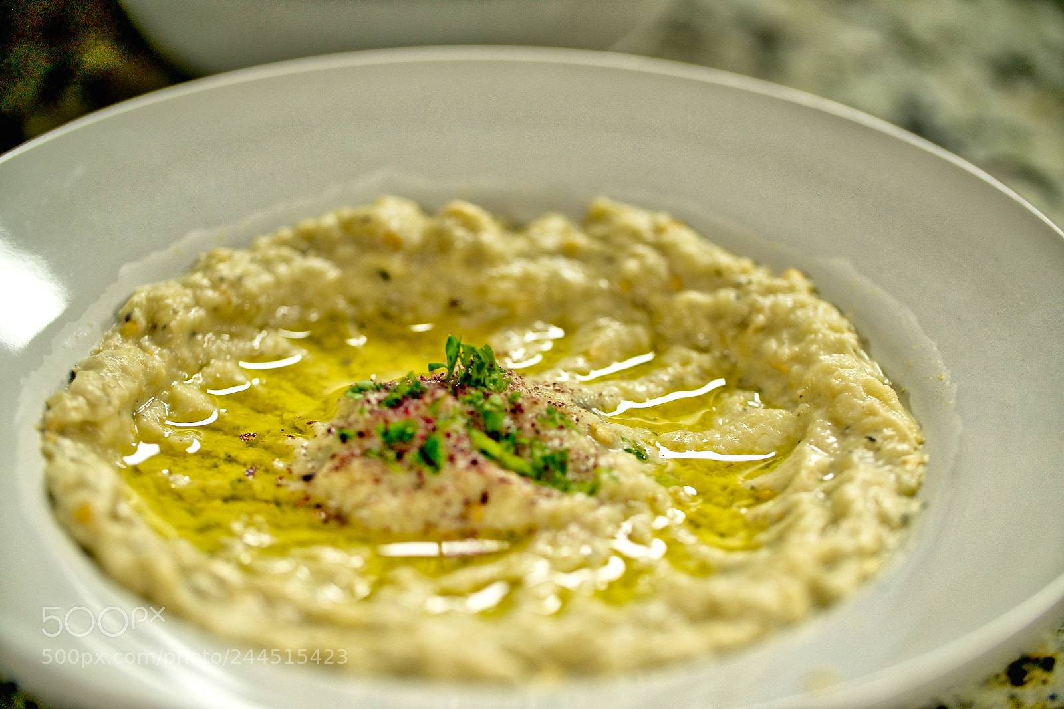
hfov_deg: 19.5
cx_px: 532
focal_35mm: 105
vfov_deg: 13.0
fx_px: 3103
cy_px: 354
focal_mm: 70
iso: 100
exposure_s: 1/80
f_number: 2
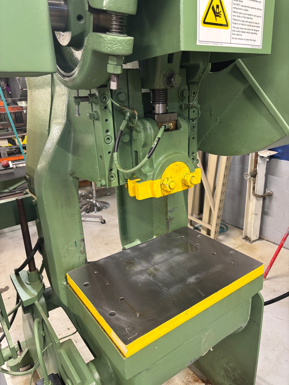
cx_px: 144
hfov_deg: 53.0
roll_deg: +1.9
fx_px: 290
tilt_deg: -18.8
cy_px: 192
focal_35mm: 26
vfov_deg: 67.3
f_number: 1.6
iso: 400
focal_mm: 5.96
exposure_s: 1/60
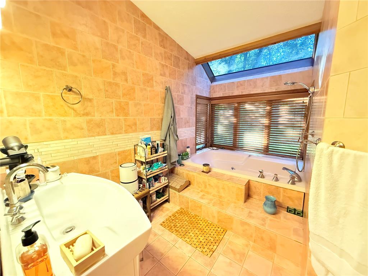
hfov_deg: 102.1
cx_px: 184
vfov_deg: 85.7
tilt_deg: -8.2
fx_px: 149
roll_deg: +0.0
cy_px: 138
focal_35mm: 14
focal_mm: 2.22
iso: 1250
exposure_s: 1/60
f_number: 2.2
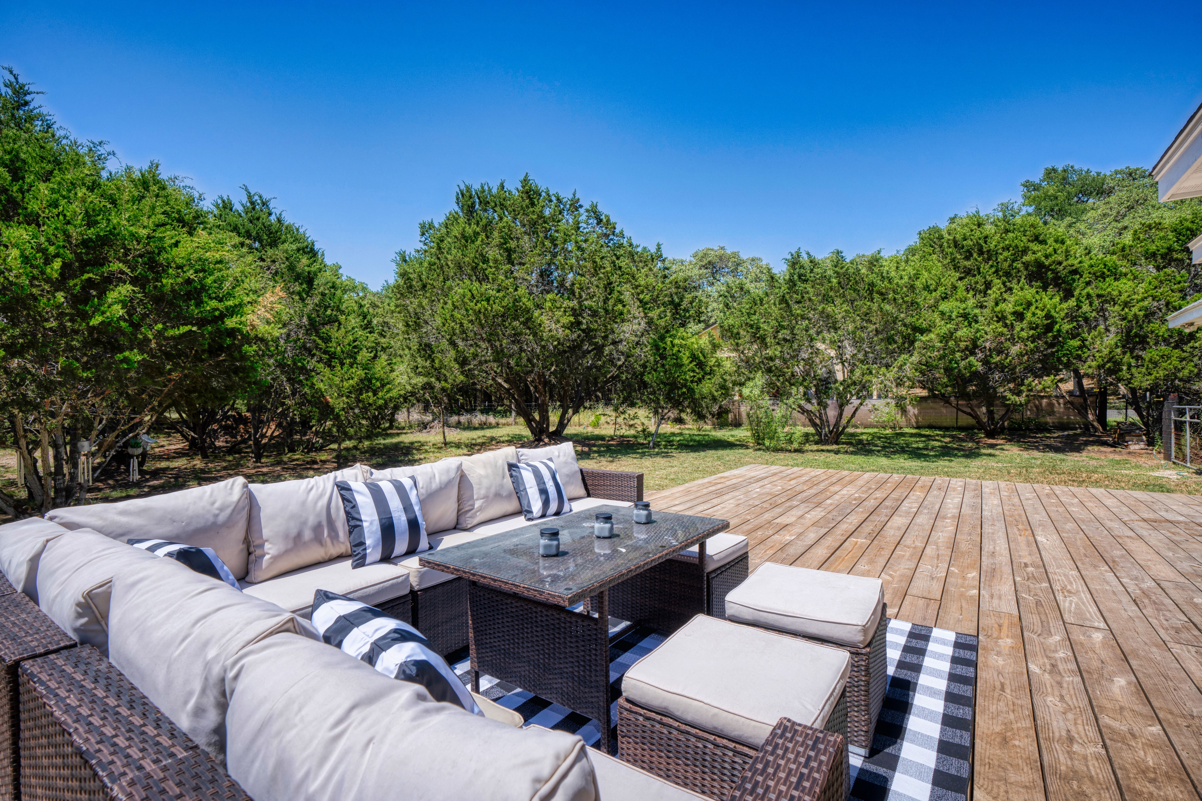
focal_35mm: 16
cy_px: 400
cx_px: 601
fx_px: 534
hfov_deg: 96.7
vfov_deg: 73.7
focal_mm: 16
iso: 125
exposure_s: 1/800
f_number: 9
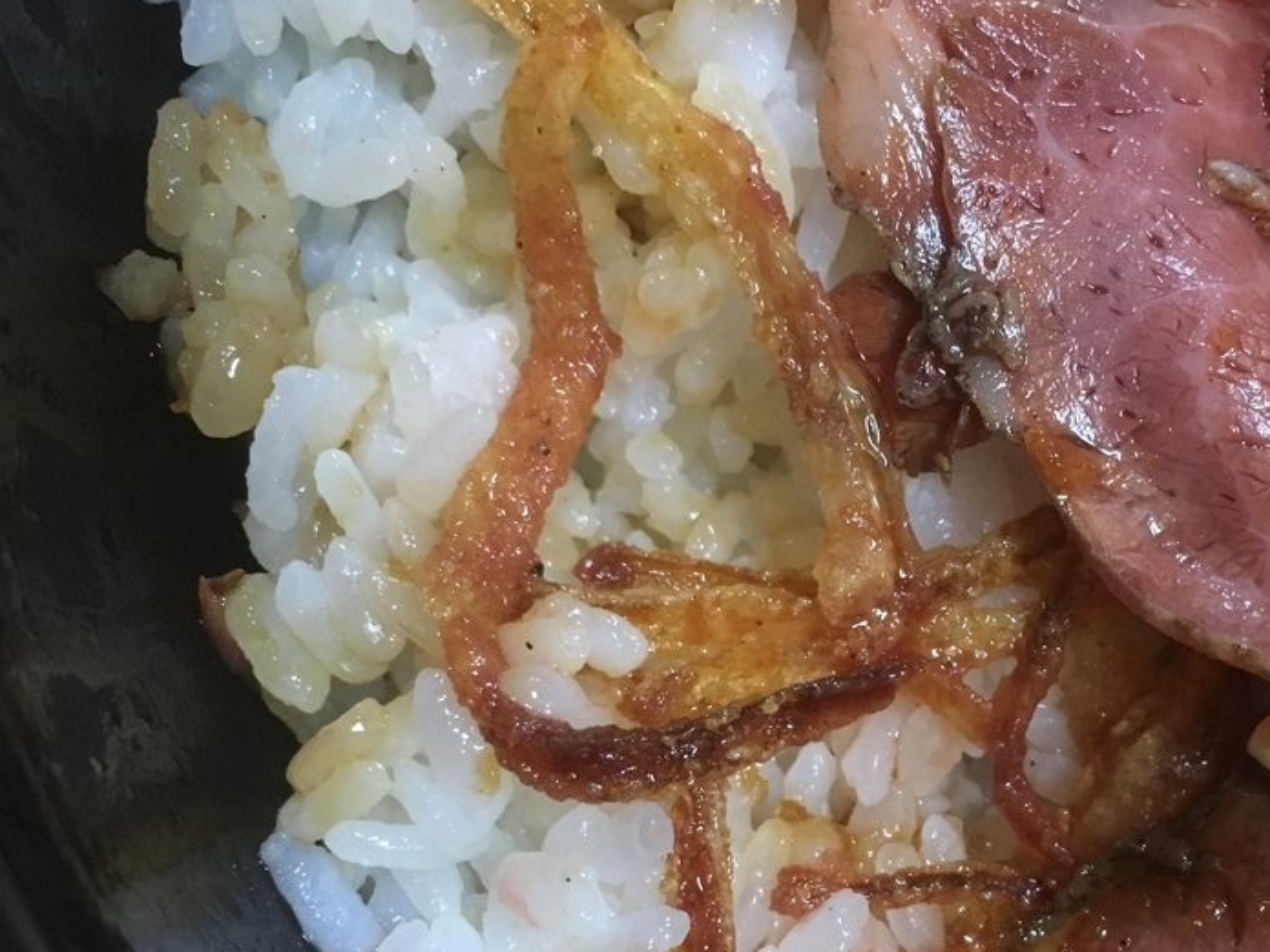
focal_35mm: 50
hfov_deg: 37.3
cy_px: 662
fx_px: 1834
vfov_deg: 28.8
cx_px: 945
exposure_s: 1/30
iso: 160
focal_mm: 4.15
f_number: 2.2
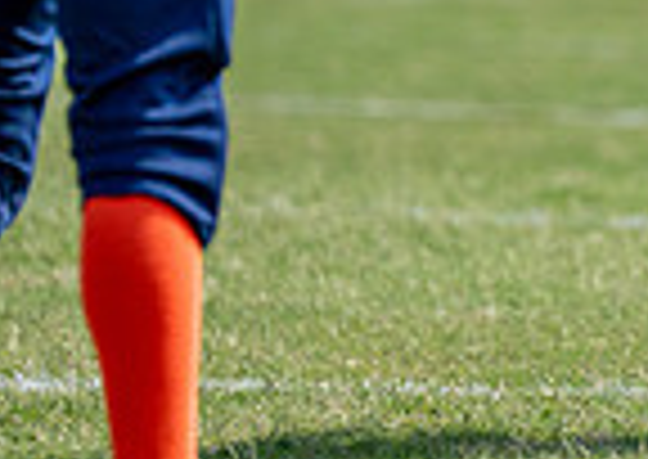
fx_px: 15893
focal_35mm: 866
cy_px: -239
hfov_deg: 2.3
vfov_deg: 1.7
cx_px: 1251
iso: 160
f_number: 2.8
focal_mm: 149
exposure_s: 1/3200
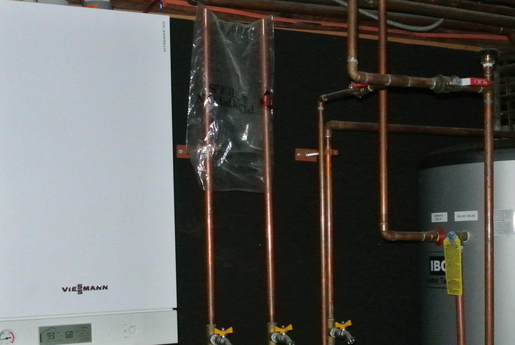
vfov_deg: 21.3
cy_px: 283
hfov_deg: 31.8
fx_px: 902
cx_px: 299
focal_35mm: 63
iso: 3200
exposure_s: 1
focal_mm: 12.7
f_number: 3.8
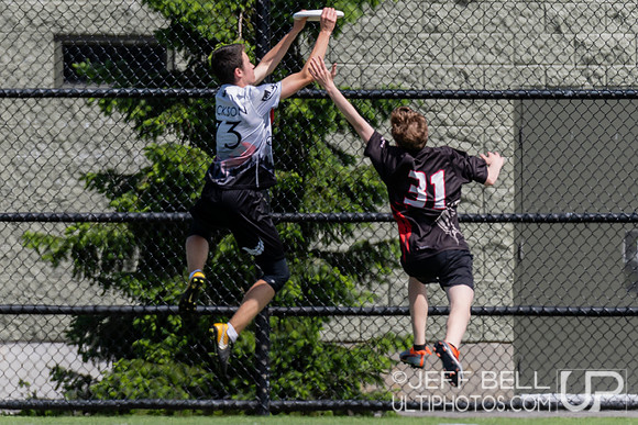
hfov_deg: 2.1
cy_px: 201
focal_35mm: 980
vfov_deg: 1.4
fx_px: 17371
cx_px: 258
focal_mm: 400
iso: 200
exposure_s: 1/1600
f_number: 4
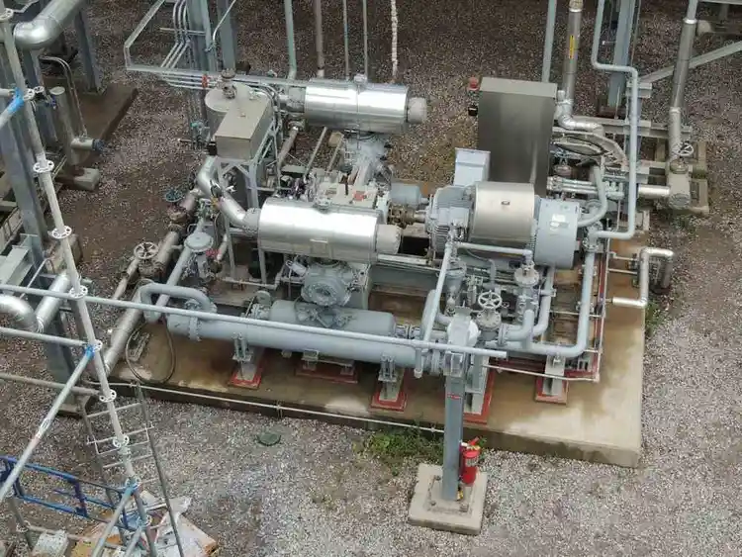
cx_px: 371
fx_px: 1072
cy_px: 278
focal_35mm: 50
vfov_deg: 29.1
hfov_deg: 38.2
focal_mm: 8.9
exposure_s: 1/250
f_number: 3.6
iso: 100
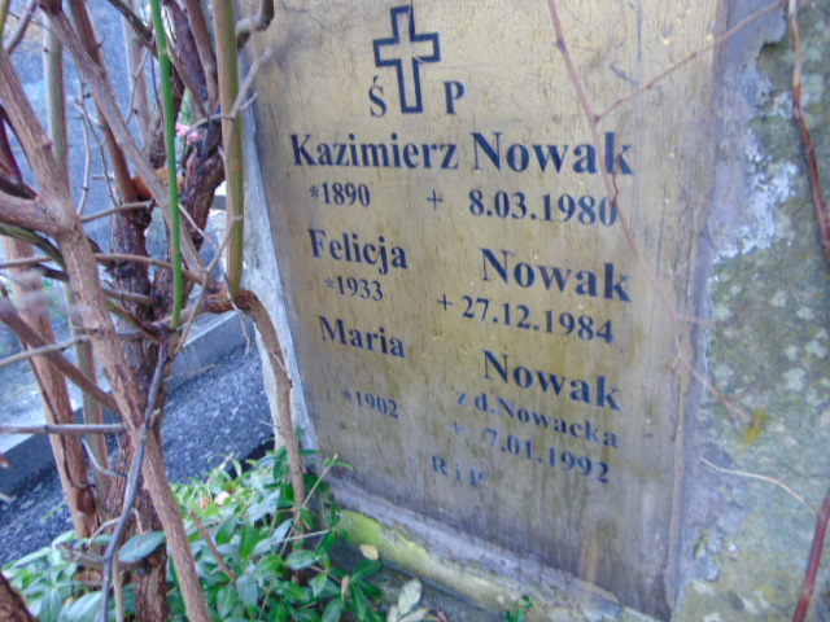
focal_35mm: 25
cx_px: 415
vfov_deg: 54.9
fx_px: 599
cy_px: 311
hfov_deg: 69.4
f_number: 3
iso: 160
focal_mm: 4.5
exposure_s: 1/30
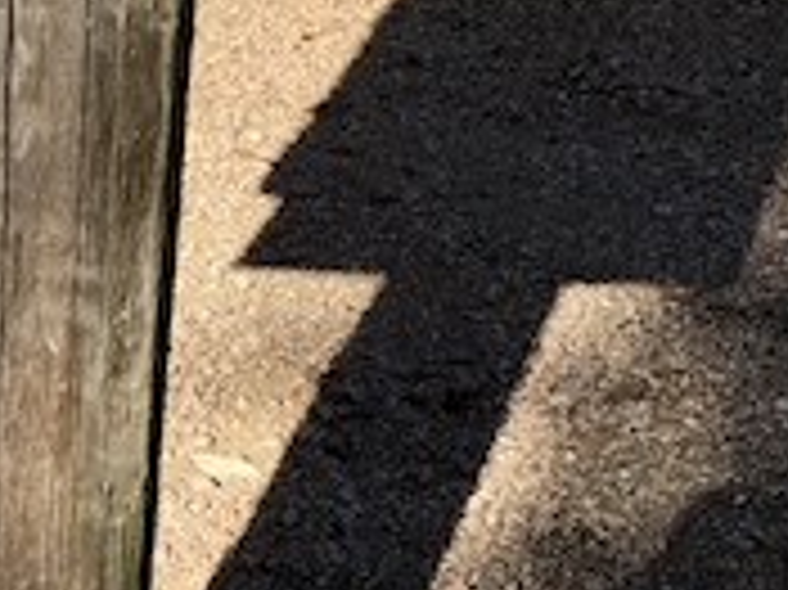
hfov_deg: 17.2
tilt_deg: -36.9
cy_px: 914
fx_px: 2411
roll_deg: +4.0
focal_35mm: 106
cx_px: -302
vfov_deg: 13.1
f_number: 2.2
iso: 25
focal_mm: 4.15
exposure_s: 1/999
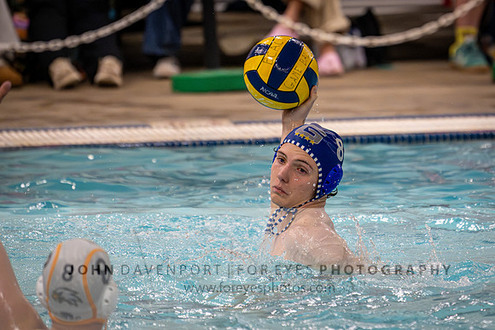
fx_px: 5782
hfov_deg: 4.9
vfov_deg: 3.3
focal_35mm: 420
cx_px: 362
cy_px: 87
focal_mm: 280
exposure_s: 1/1000
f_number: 4
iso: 14400
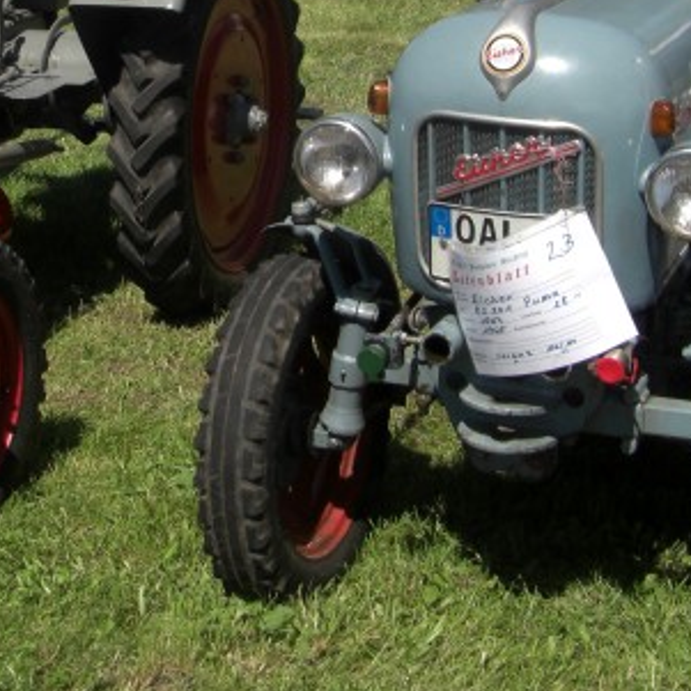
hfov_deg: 22.0
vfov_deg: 21.8
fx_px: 1762
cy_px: 93
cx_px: 188
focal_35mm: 78
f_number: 4.6
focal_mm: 6.3
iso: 64
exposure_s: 1/500
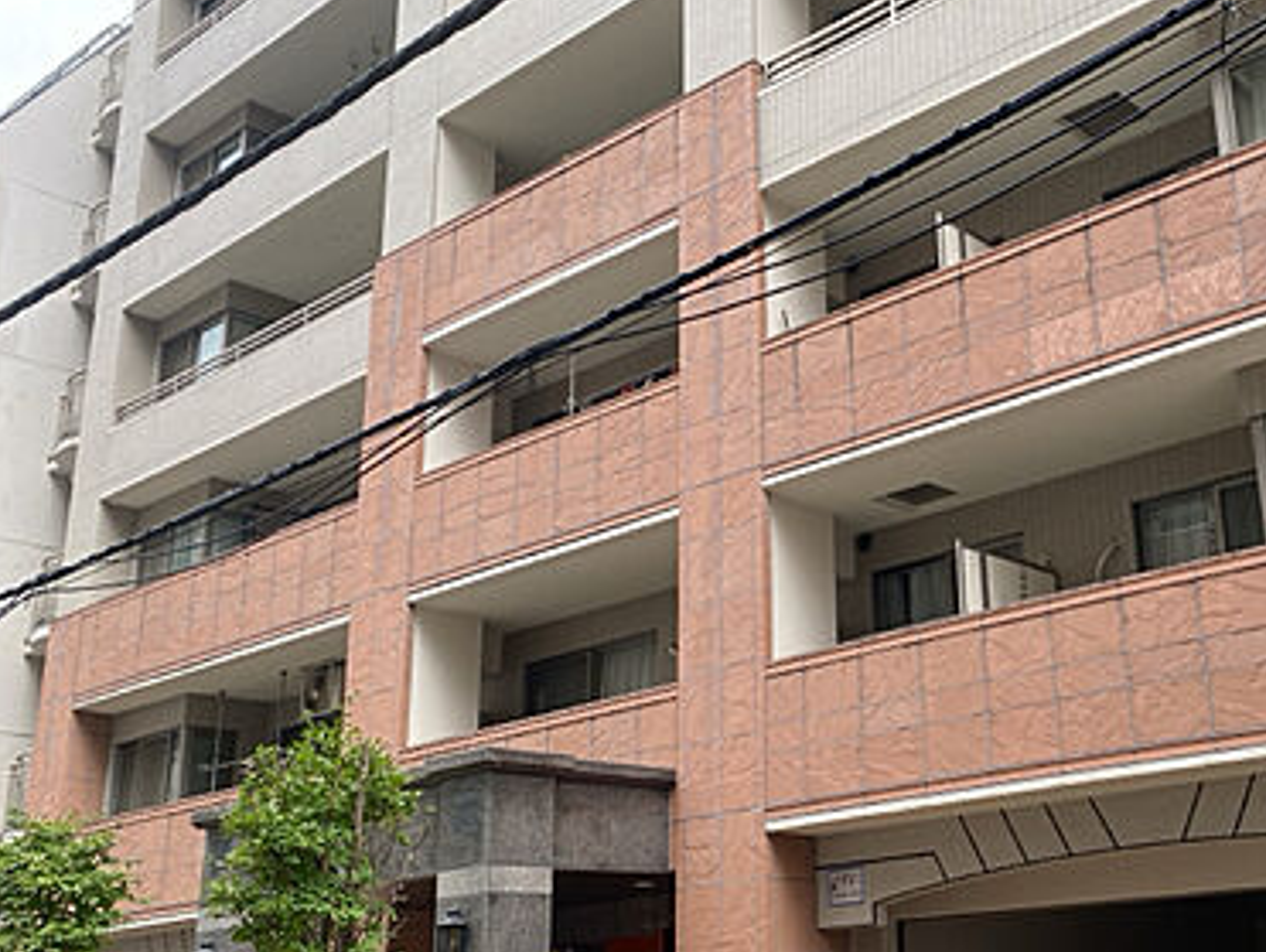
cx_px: 955
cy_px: 467
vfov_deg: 34.4
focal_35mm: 42
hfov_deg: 43.3
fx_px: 1538
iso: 32
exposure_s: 1/215
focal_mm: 4.25
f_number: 1.8
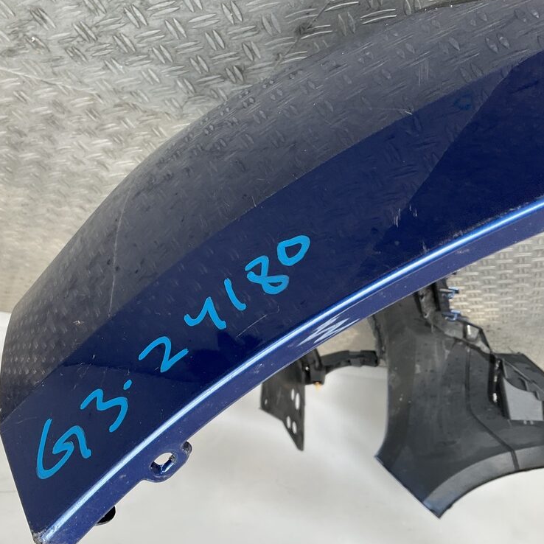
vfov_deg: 47.2
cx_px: 177
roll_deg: -6.1
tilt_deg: -19.3
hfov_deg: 46.4
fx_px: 622
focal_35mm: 35
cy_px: 274
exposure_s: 1/202
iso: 16
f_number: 1.8
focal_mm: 3
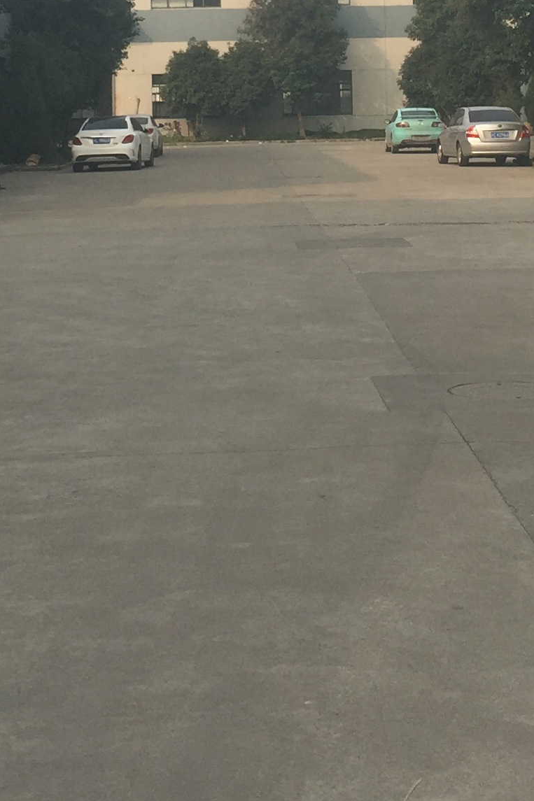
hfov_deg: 15.9
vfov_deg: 22.5
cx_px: 273
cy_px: -37
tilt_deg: +3.3
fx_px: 1914
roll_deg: +1.4
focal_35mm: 86
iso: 32
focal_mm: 4.15
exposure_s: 1/1364
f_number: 2.2
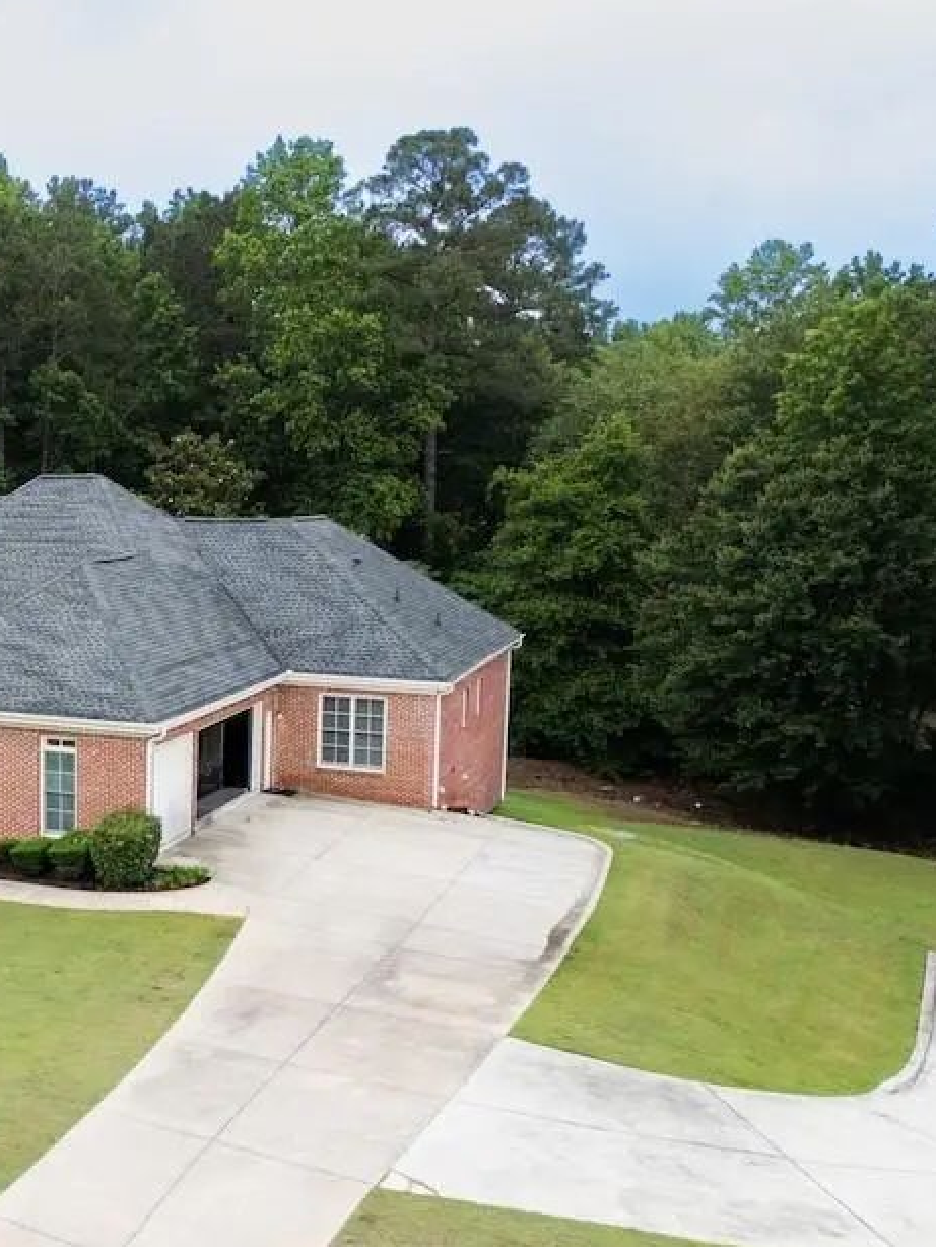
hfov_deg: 33.1
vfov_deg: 46.7
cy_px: 695
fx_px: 1441
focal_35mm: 40
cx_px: 6
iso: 100
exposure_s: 1/160
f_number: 1.7
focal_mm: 6.72
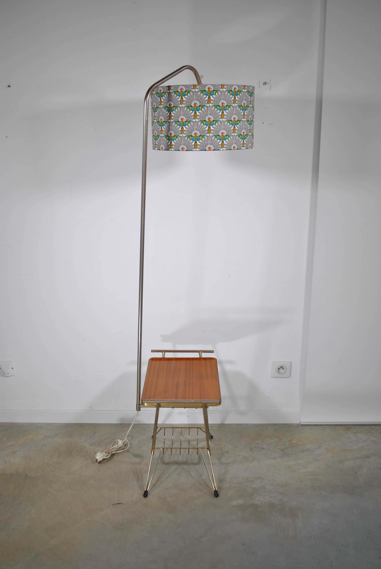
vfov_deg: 57.2
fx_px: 522
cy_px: 284
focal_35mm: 33
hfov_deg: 40.1
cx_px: 190
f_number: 3.8
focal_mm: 22
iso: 200
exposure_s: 1/100
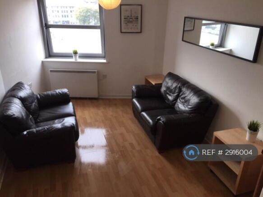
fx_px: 220
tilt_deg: -23.6
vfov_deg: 48.2
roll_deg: -0.9
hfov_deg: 61.7
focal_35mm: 29
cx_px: 132
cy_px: 98
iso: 32
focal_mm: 4.15
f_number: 2.2
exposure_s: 1/33
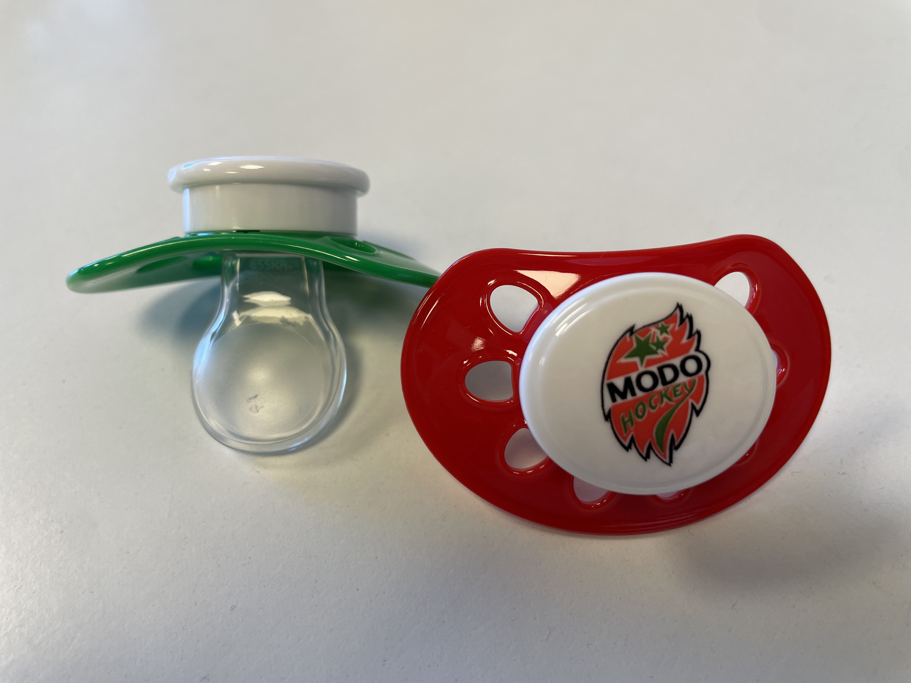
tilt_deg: -49.3
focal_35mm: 26
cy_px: 342
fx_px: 684
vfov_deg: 53.1
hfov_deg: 67.3
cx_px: 456
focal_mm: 4.2
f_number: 1.6
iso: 50
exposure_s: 1/100
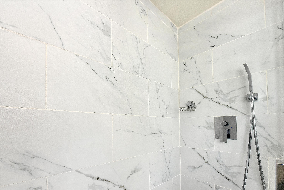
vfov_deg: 81.2
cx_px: 142
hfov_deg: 104.2
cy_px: 95
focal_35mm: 14
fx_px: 110
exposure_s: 1/15
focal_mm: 14
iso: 4000
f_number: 16
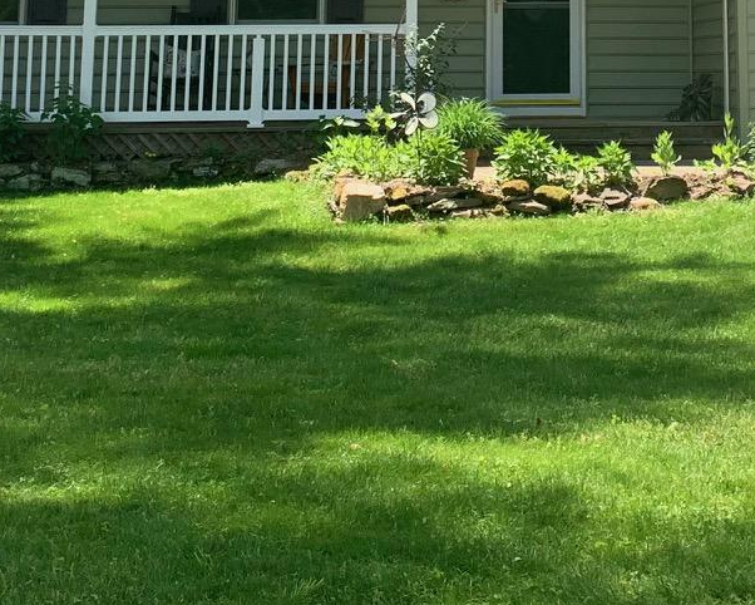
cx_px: 549
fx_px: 1900
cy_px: -240
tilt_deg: +8.5
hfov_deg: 22.3
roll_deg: -0.2
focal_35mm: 85
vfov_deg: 16.8
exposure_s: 1/651
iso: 25
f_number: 1.8
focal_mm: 4.25
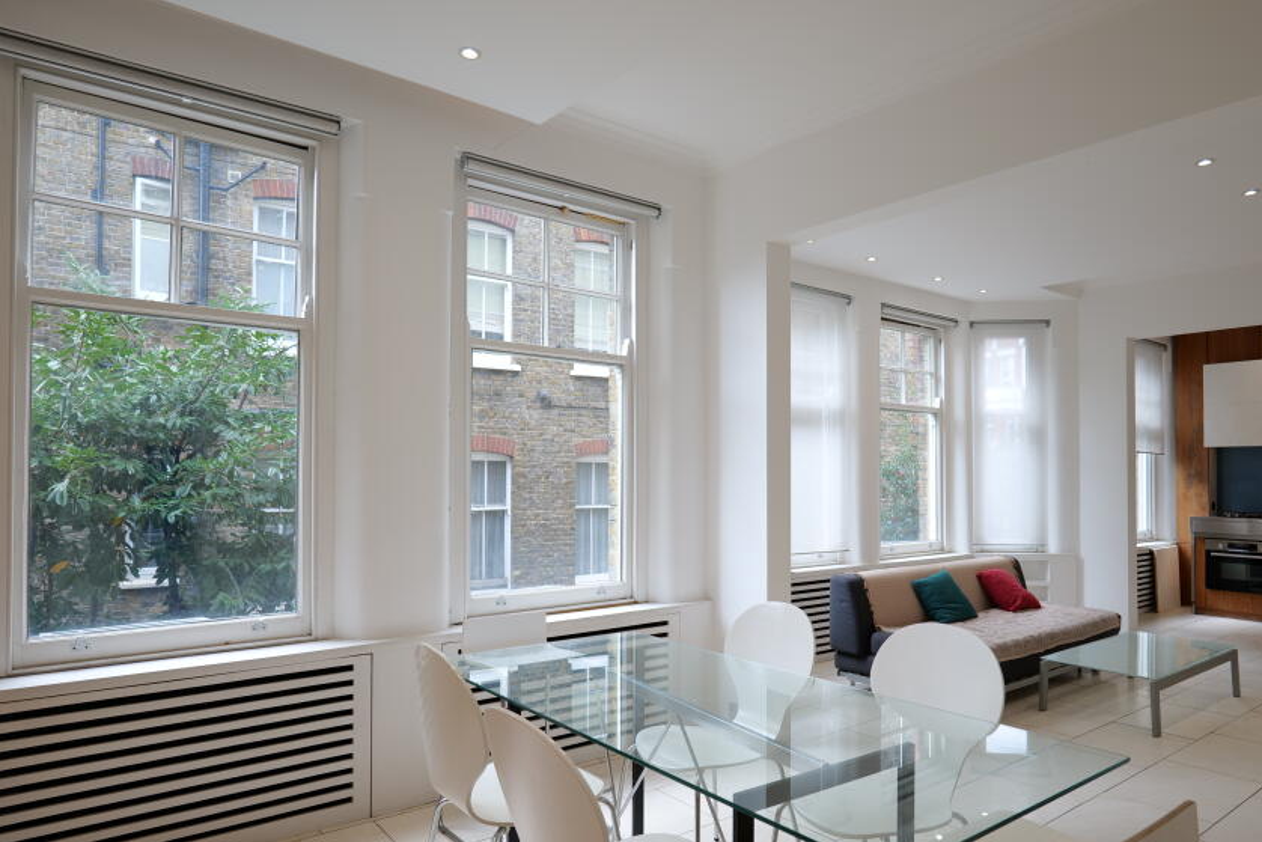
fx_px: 771
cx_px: 687
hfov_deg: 78.4
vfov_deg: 57.1
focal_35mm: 22
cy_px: 465
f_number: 4.5
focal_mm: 18
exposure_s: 1/60
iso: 250
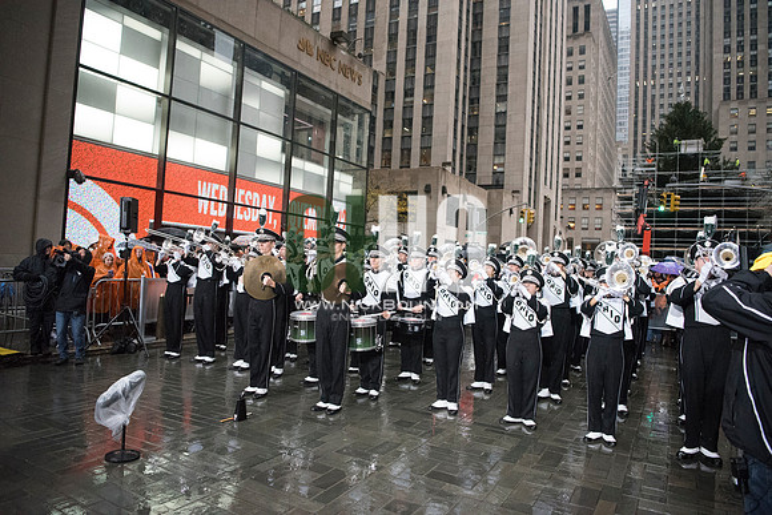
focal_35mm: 24
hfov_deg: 73.7
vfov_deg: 53.2
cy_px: 258
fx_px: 515
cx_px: 386
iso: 10000
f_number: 2.8
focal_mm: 24
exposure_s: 1/2500
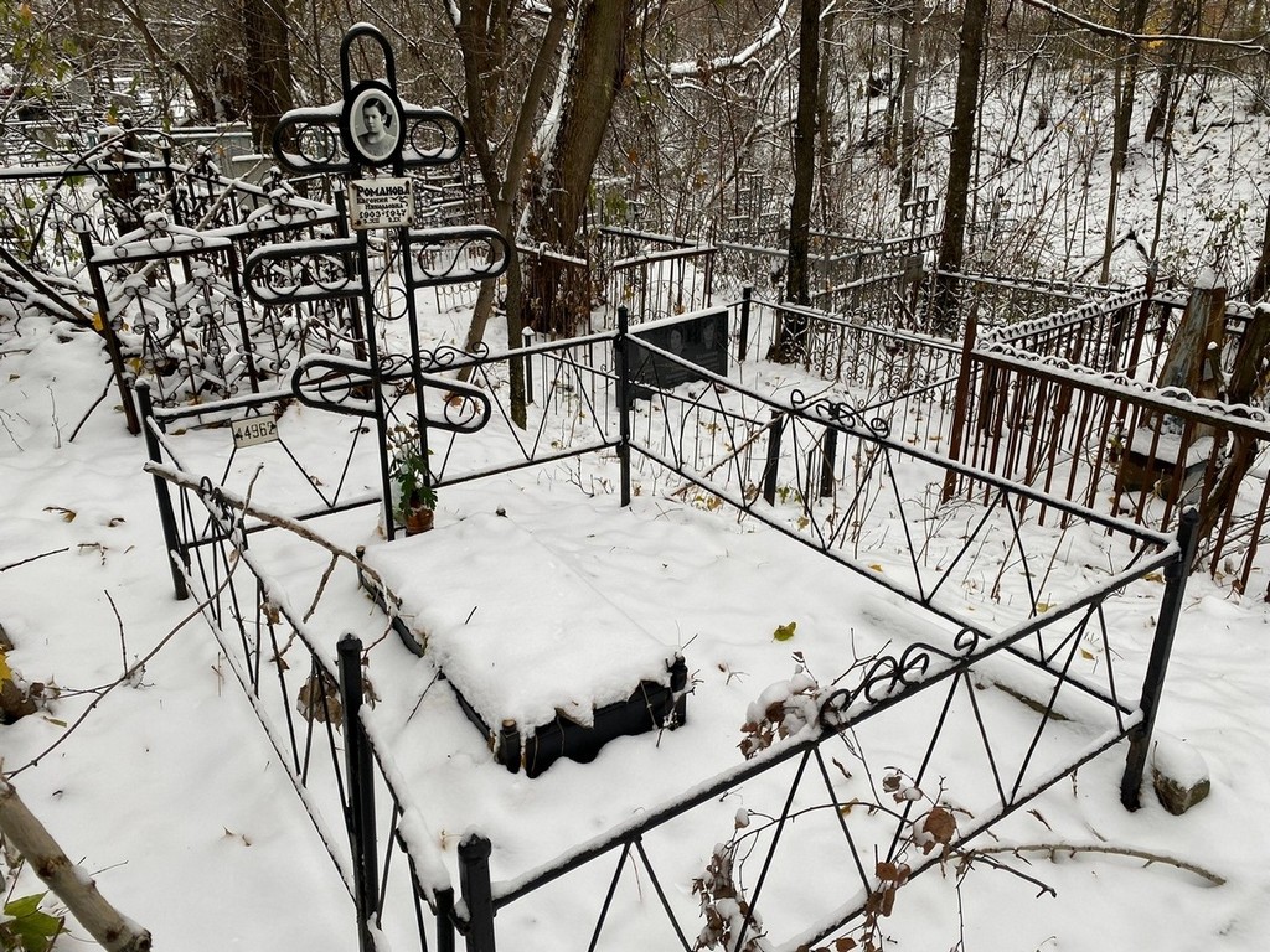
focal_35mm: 26
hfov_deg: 67.3
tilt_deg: -19.4
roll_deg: +3.7
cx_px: 635
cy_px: 476
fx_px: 954
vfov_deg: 53.1
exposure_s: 1/155
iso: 32
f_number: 1.8
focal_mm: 4.25
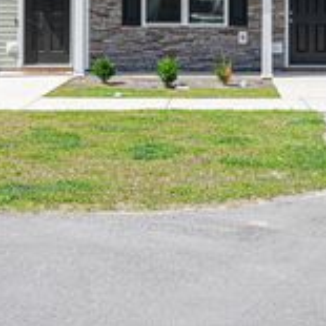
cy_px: -20
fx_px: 970
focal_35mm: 91
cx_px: 212
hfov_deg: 19.0
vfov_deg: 18.5
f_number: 7.1
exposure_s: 1/160
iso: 100
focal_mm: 33
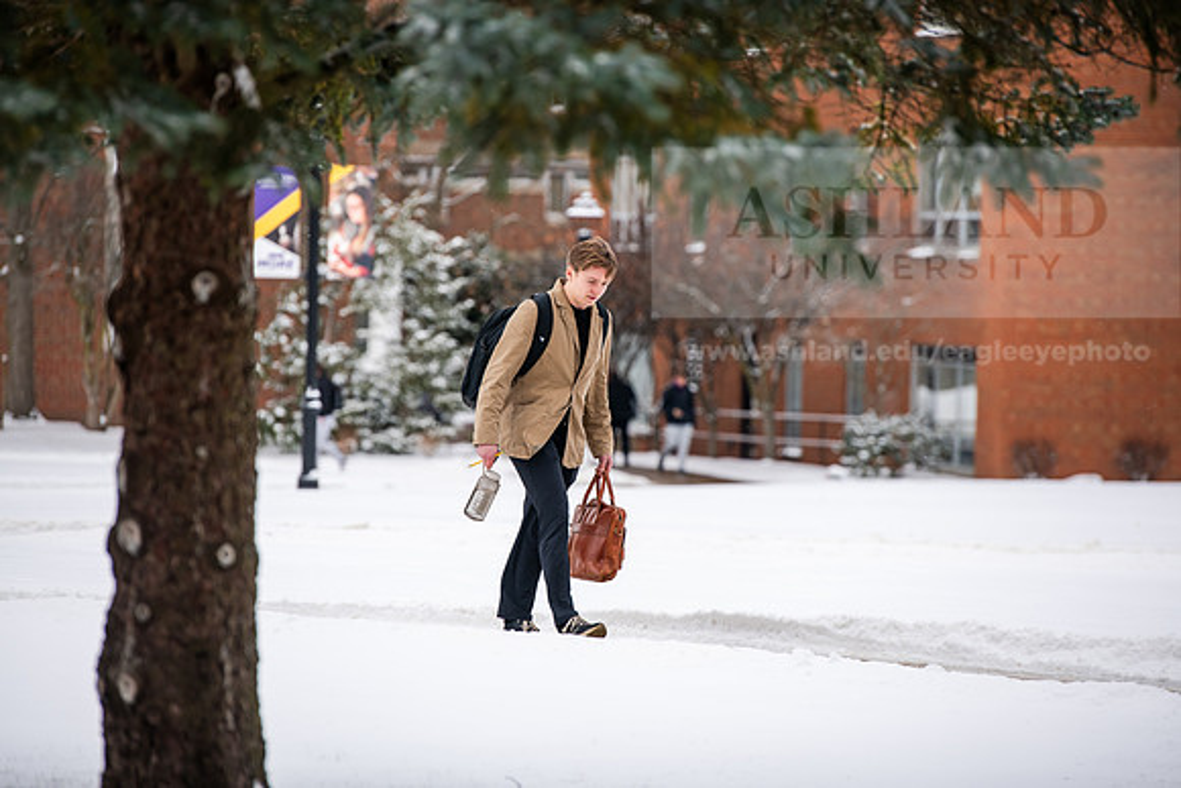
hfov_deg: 10.3
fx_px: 6562
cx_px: 590
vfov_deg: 6.9
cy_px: 394
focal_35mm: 200
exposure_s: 1/500
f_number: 4
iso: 160
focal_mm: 200
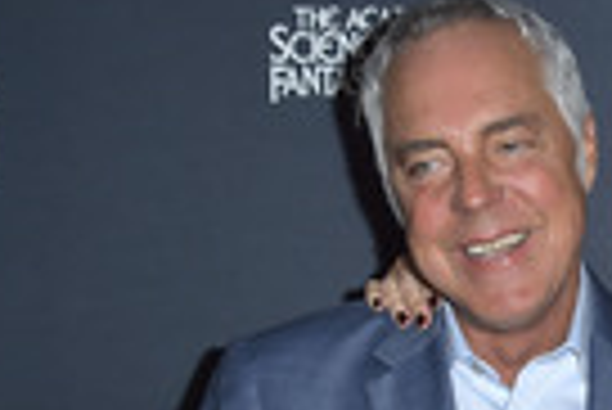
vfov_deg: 9.6
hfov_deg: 14.4
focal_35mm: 139
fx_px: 2365
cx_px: 657
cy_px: 586
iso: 250
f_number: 6.3
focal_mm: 42
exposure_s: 1/250
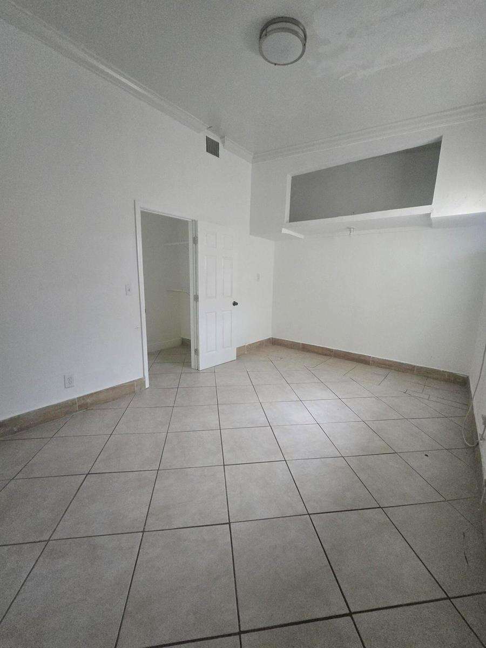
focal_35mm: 13
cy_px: 324
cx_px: 243
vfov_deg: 106.2
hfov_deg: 89.9
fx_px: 243
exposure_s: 1/60
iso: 800
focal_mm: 2.2
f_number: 2.2
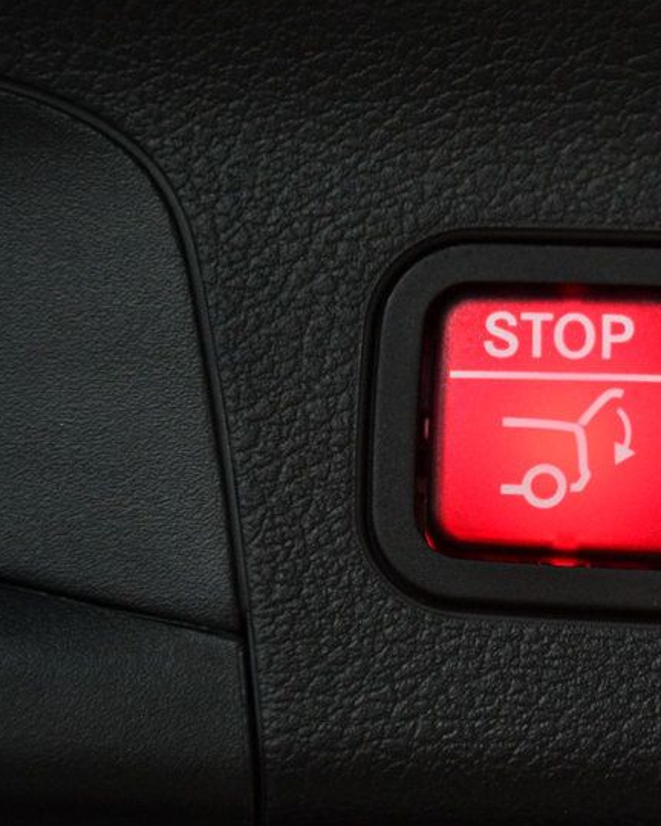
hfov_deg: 8.7
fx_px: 4304
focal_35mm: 176
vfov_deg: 11.0
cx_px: 736
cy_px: 419
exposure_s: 1/125
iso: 3200
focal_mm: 66
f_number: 5
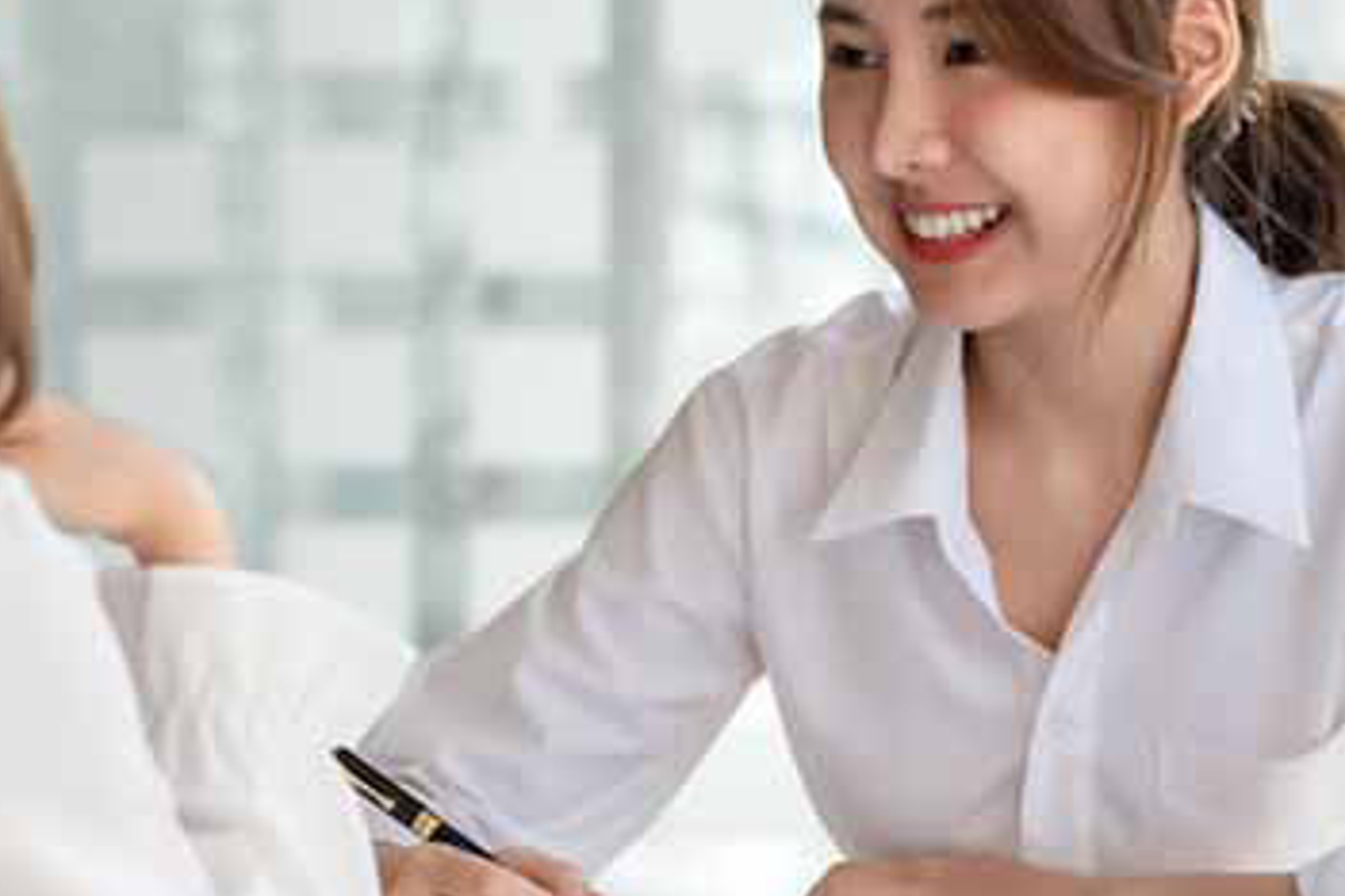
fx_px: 7247
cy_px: 306
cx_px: 460
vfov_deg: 7.1
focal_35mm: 194
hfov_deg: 10.6
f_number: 2.8
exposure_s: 1/200
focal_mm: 85
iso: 200
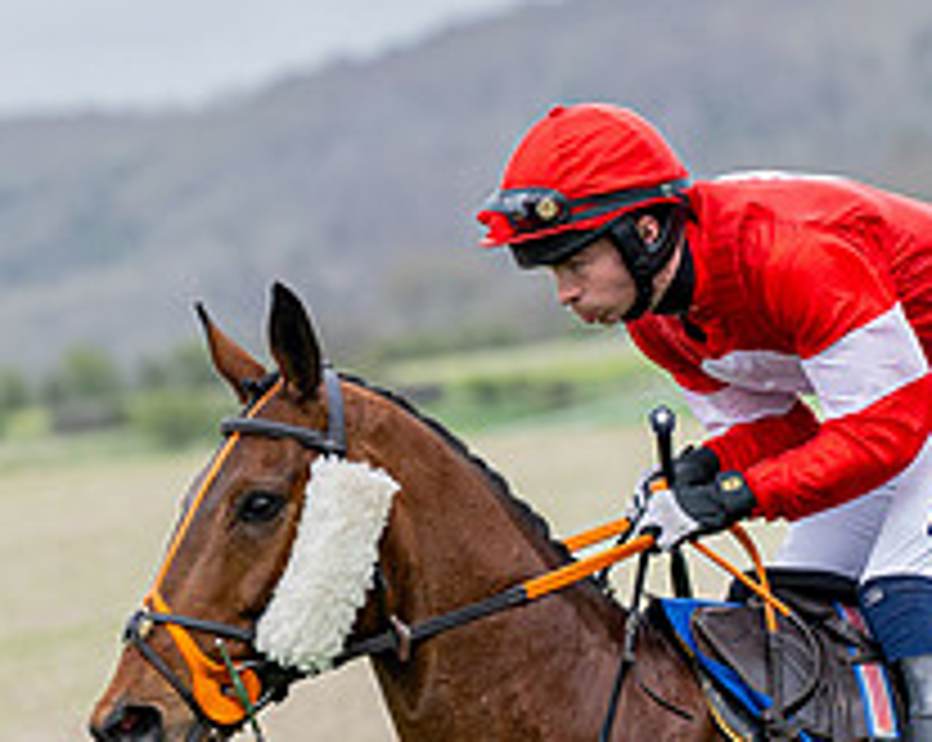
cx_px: 871
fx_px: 15205
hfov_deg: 3.5
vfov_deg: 2.8
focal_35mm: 552
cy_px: 1103
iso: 400
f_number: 4
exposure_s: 1/1250
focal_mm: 140
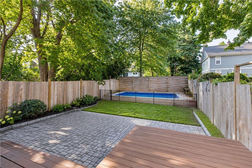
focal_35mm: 15
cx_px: 126
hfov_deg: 100.4
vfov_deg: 77.3
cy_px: 84
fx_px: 105
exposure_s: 1/80
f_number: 8
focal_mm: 10
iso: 800
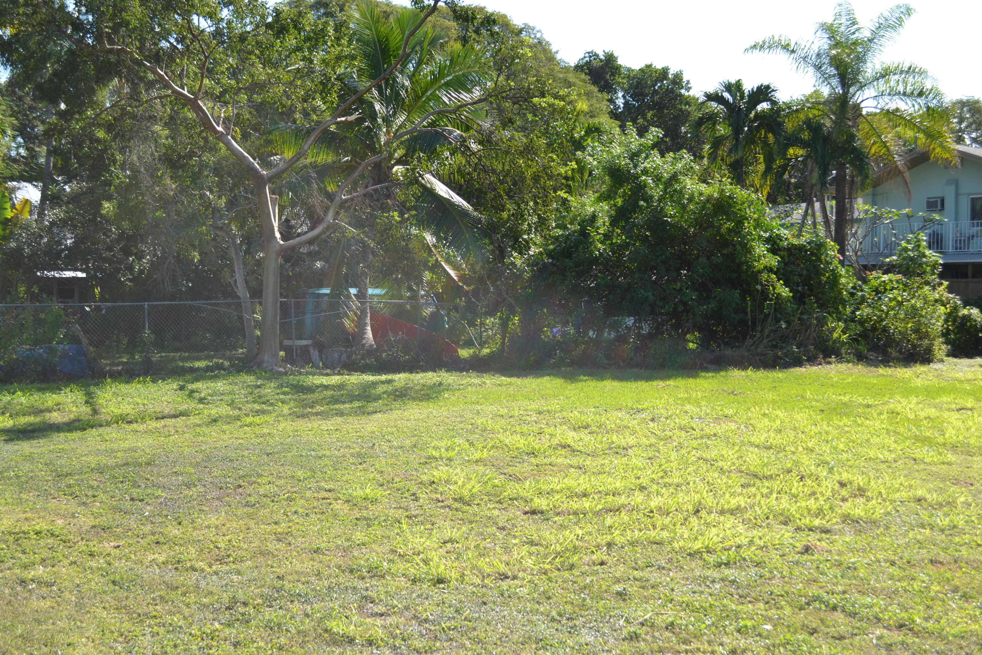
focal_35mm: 39
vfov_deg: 34.2
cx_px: 491
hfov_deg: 49.6
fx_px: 1064
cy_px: 328
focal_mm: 26
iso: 100
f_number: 7.1
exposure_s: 1/200
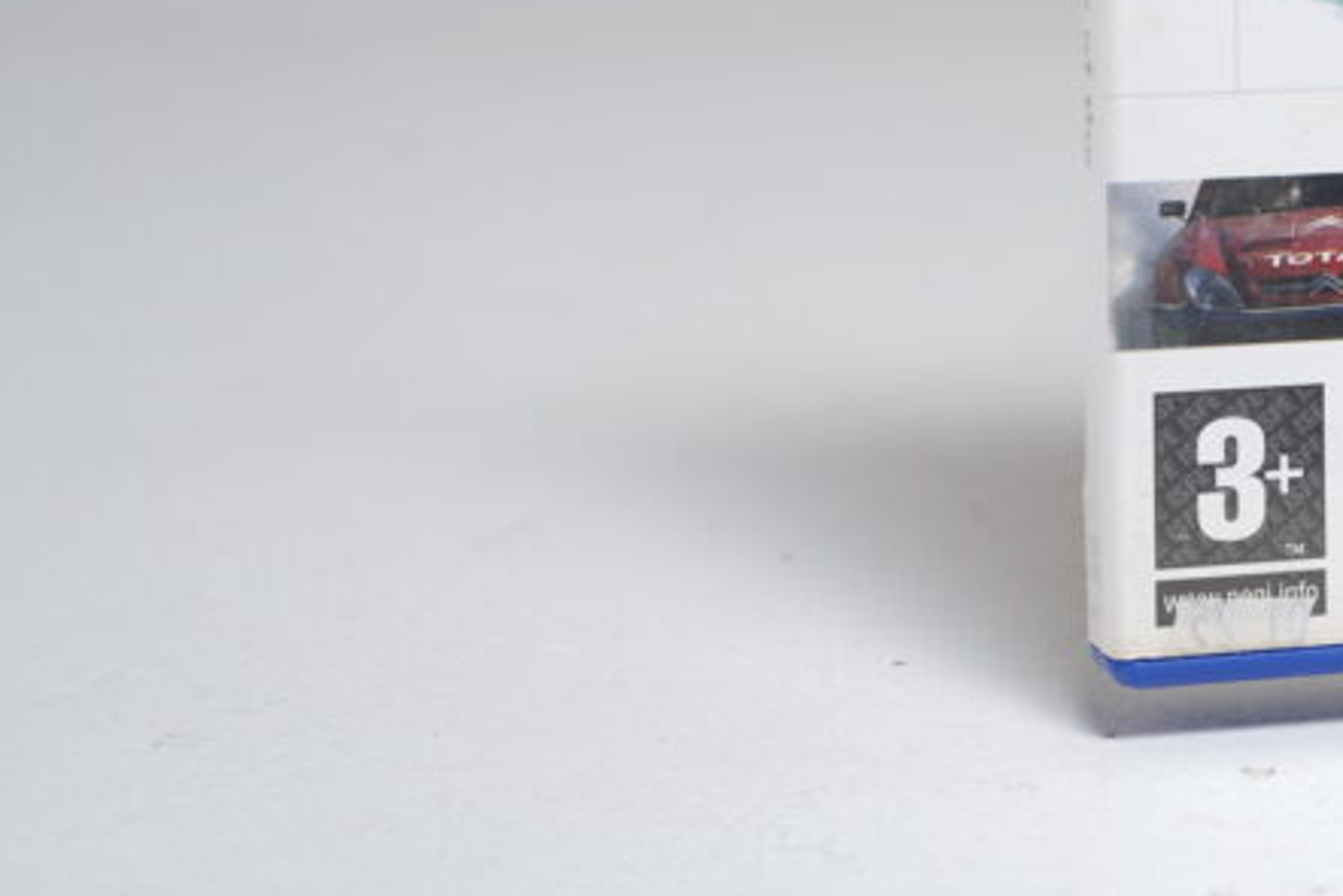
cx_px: 1674
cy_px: -307
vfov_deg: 11.7
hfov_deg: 17.0
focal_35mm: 114
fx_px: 4254
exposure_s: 1/4
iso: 64
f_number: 5.6
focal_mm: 42
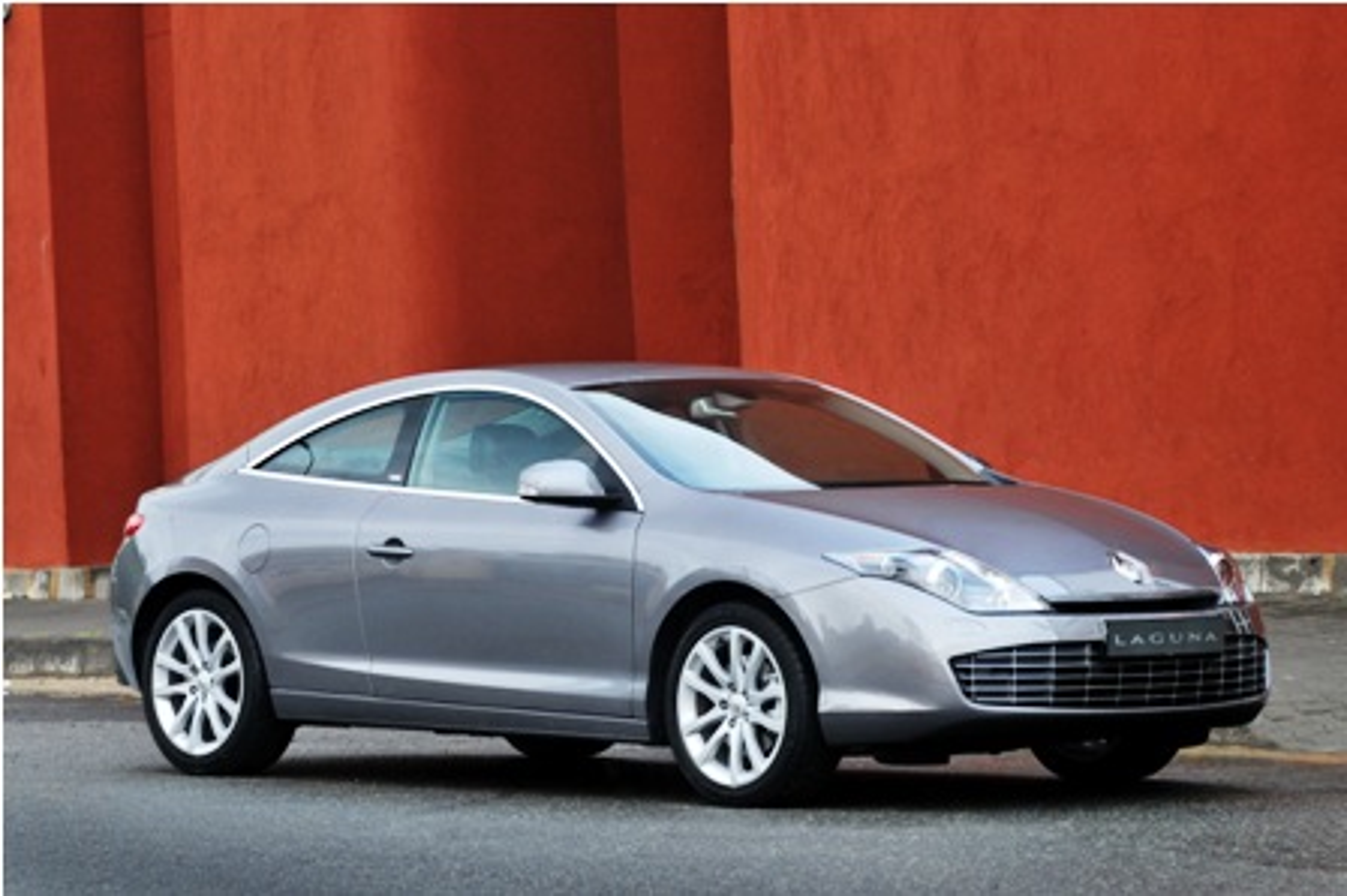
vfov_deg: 7.9
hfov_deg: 11.8
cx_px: 674
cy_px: 448
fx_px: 6506
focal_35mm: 174
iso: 200
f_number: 7.1
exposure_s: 1/2
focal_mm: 116
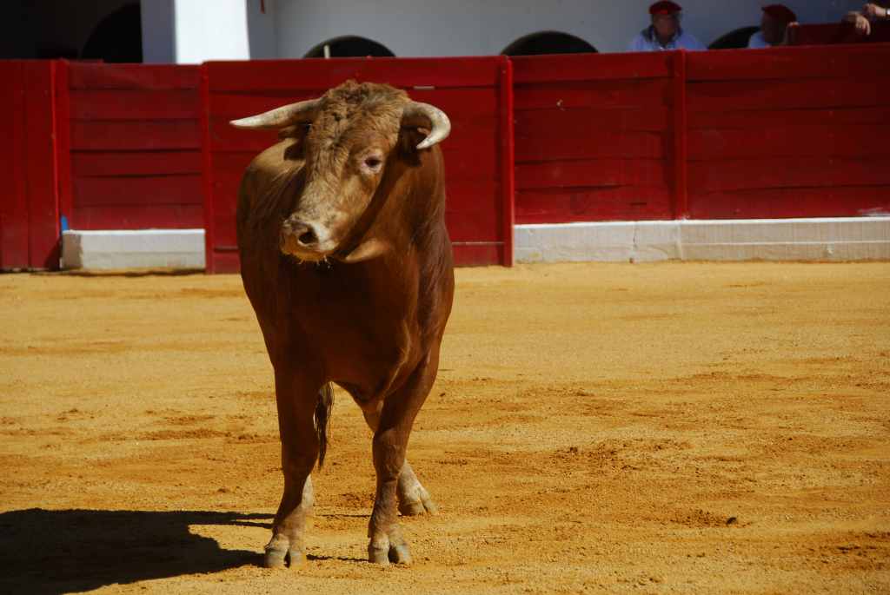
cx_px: 445
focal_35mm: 168
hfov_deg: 12.2
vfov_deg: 8.2
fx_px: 4157
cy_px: 298
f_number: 5.6
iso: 100
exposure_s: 1/500
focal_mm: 112
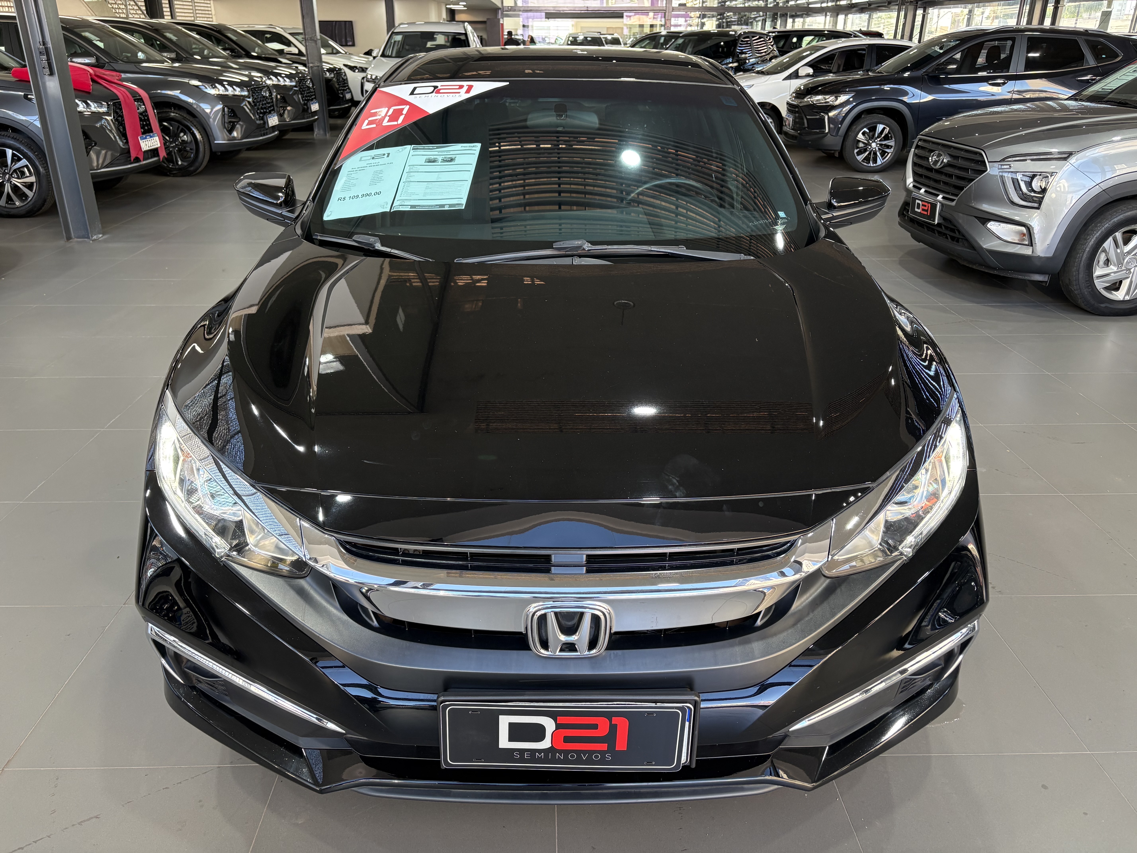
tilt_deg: -23.8
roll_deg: +0.4
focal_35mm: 26
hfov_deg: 67.3
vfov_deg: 53.1
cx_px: 568
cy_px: 426
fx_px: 854
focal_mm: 5.96
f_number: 1.6
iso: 125
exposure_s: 1/120
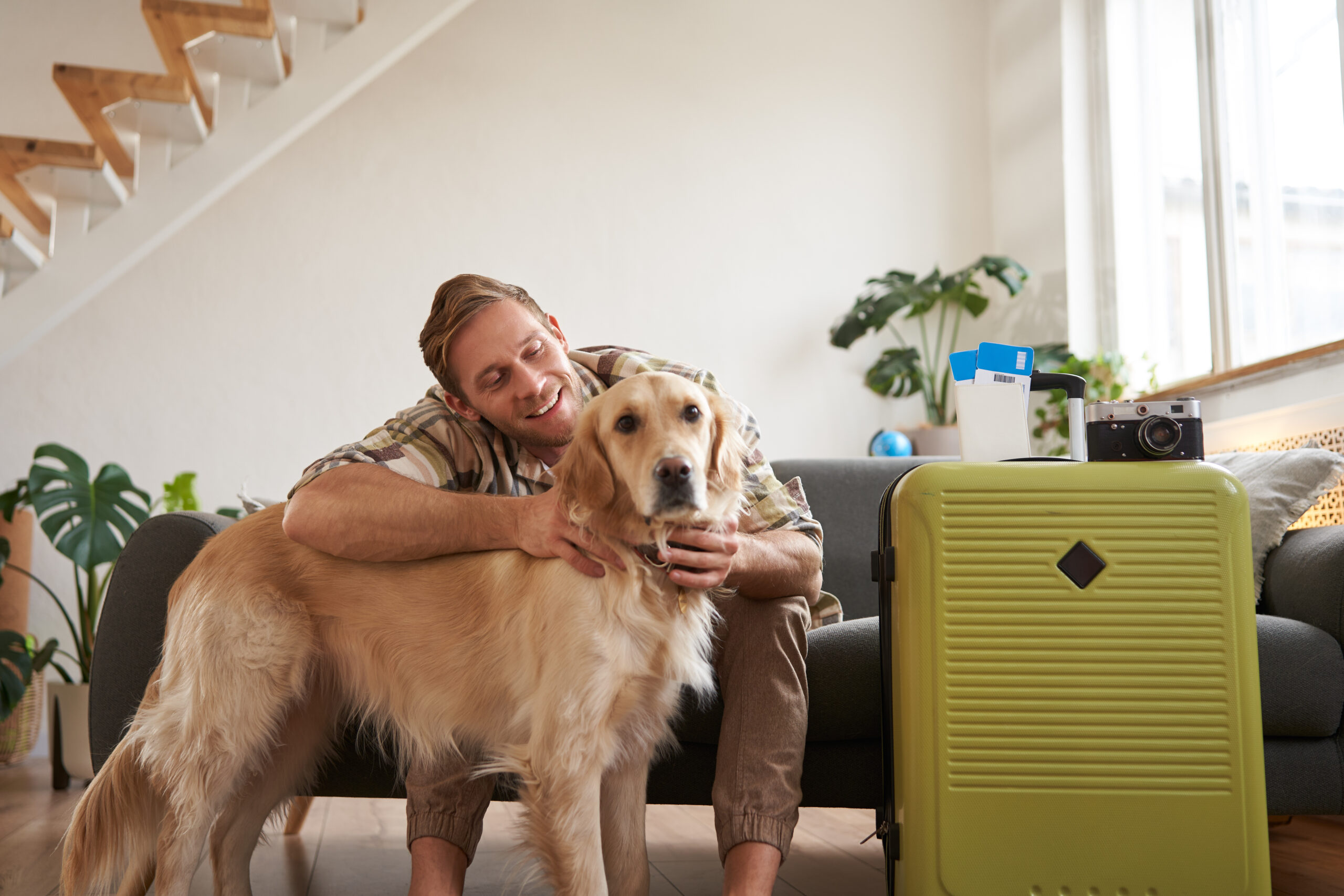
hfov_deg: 54.4
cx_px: 672
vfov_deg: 37.9
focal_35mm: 35
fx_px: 1307
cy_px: 448
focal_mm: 35
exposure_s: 1/100
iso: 200
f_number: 2
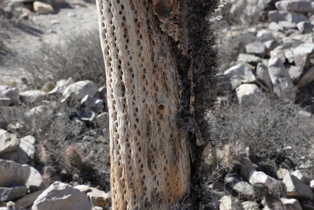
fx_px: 855
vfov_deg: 14.0
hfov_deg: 20.8
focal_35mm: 98
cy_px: 105
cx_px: 157
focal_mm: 98
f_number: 8
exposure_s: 1/250
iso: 200
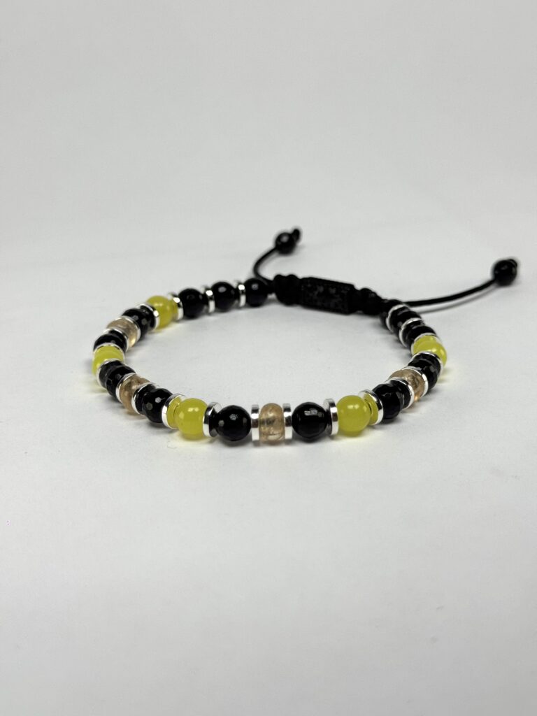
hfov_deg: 30.3
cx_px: 268
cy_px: 358
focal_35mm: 48
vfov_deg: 39.7
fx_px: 993
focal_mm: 6.76
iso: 80
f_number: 1.78
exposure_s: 1/10526
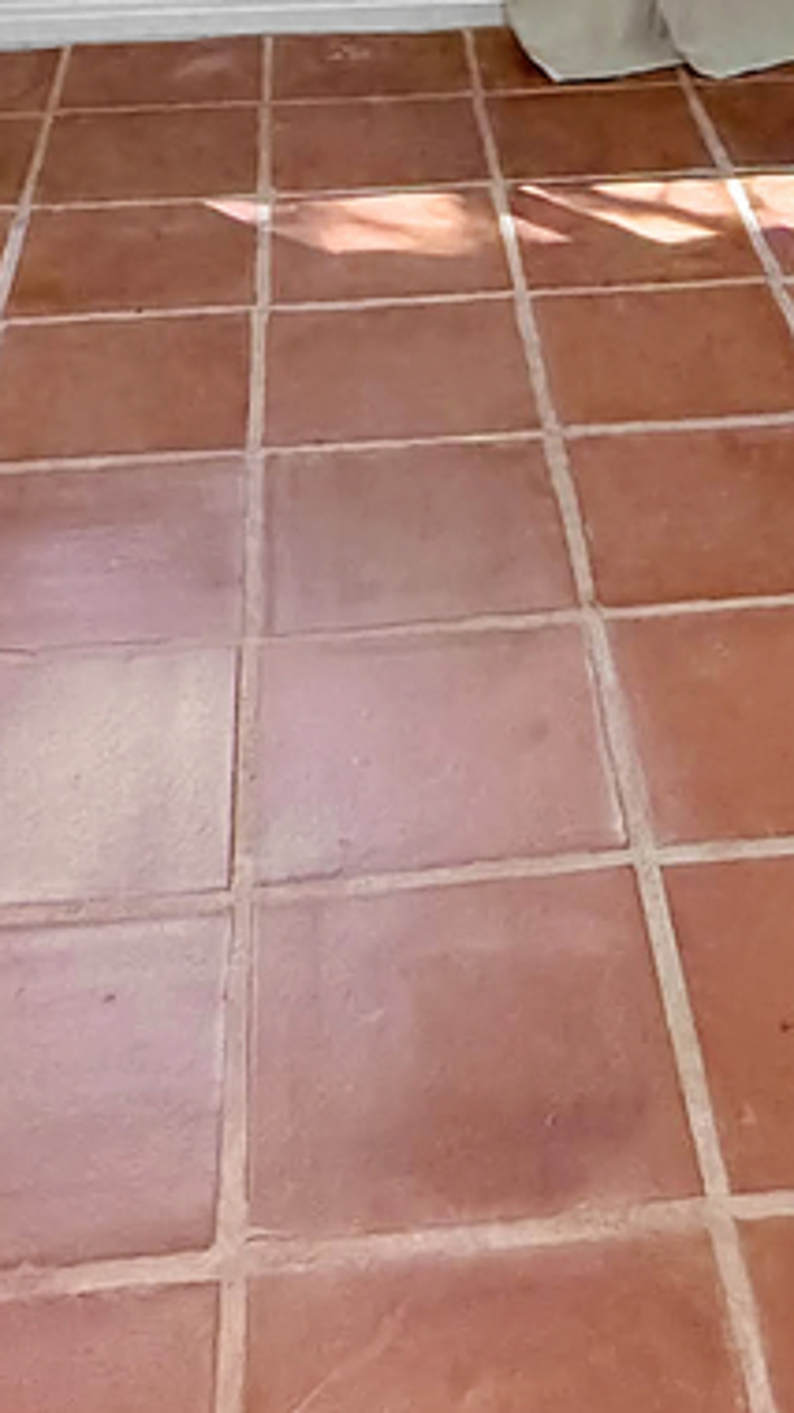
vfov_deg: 27.4
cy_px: -597
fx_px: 2172
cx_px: 578
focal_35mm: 58
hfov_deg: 20.6
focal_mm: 2.22
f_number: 2.2
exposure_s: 1/120
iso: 250
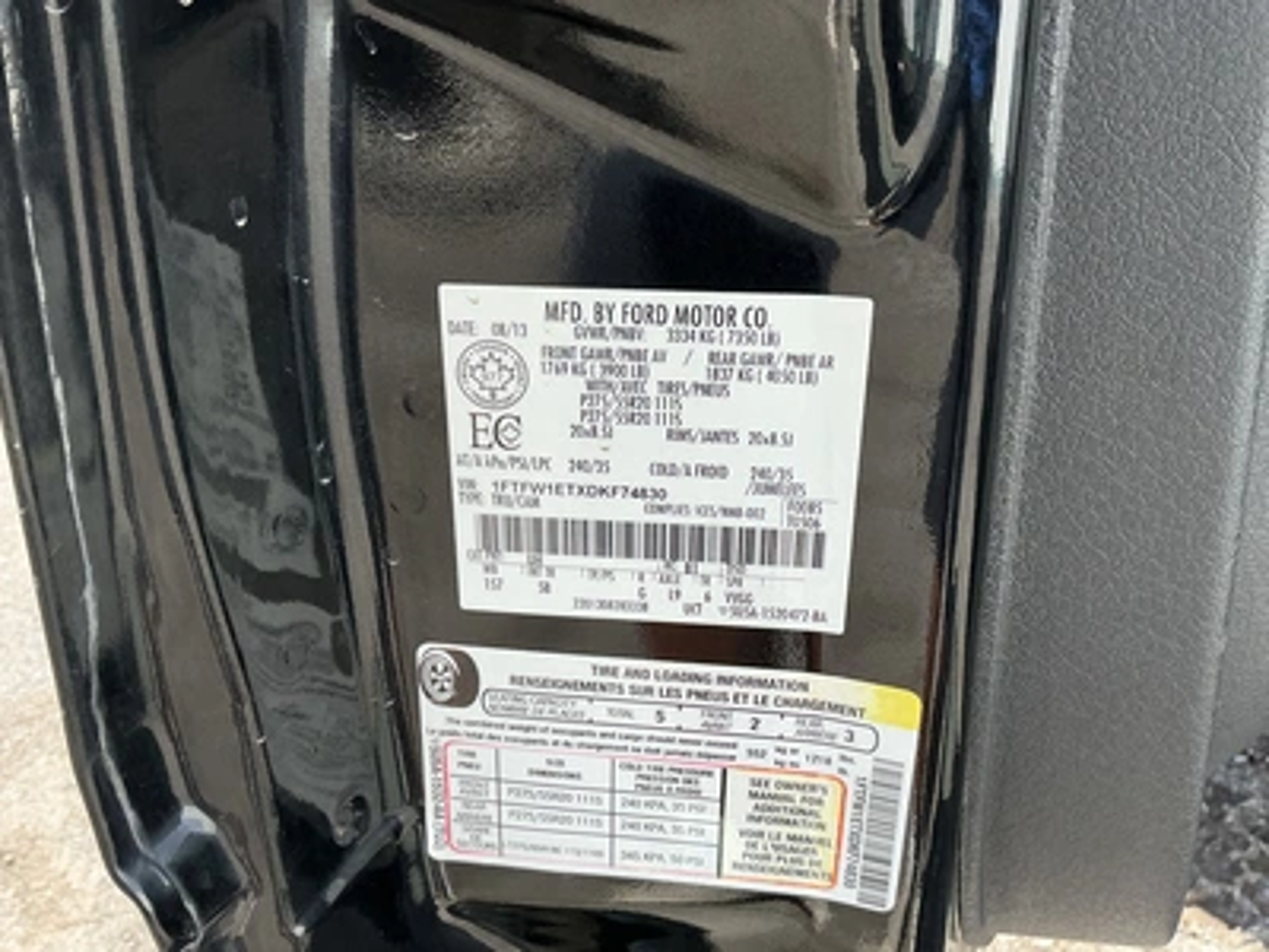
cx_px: 634
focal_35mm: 28
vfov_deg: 49.7
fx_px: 1026
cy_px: 476
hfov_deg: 63.4
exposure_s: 1/540
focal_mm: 3
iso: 25
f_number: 1.8
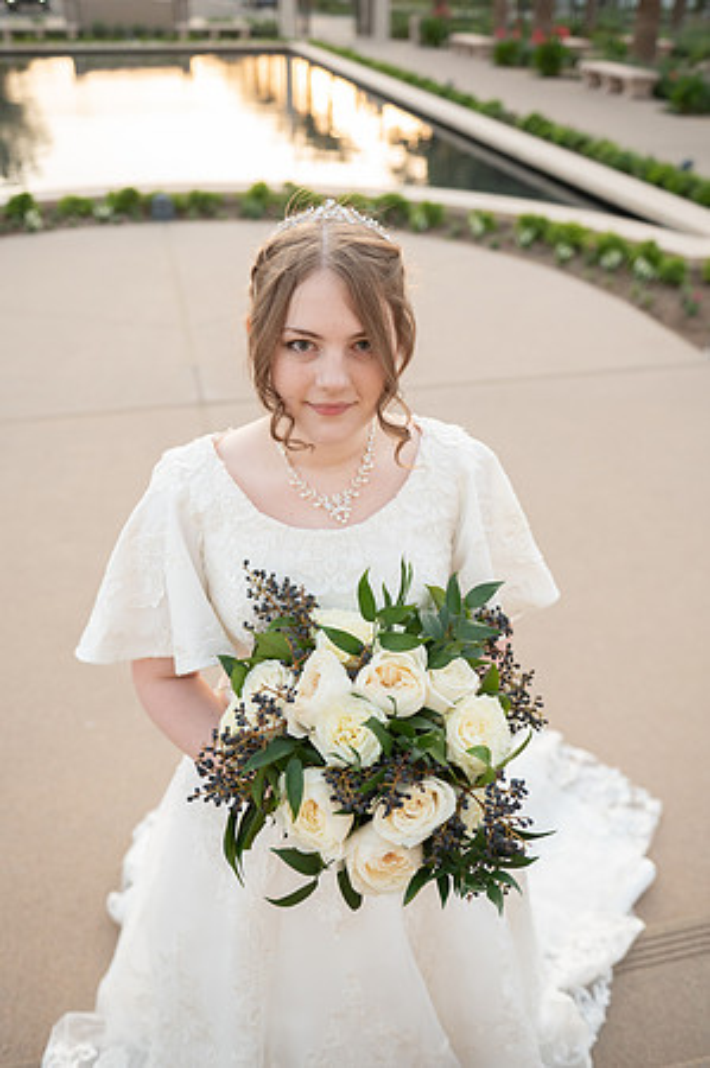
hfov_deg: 42.2
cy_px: 534
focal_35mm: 31
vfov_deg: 60.3
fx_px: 919
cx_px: 355
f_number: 2.8
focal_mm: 31
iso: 1000
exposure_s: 1/400
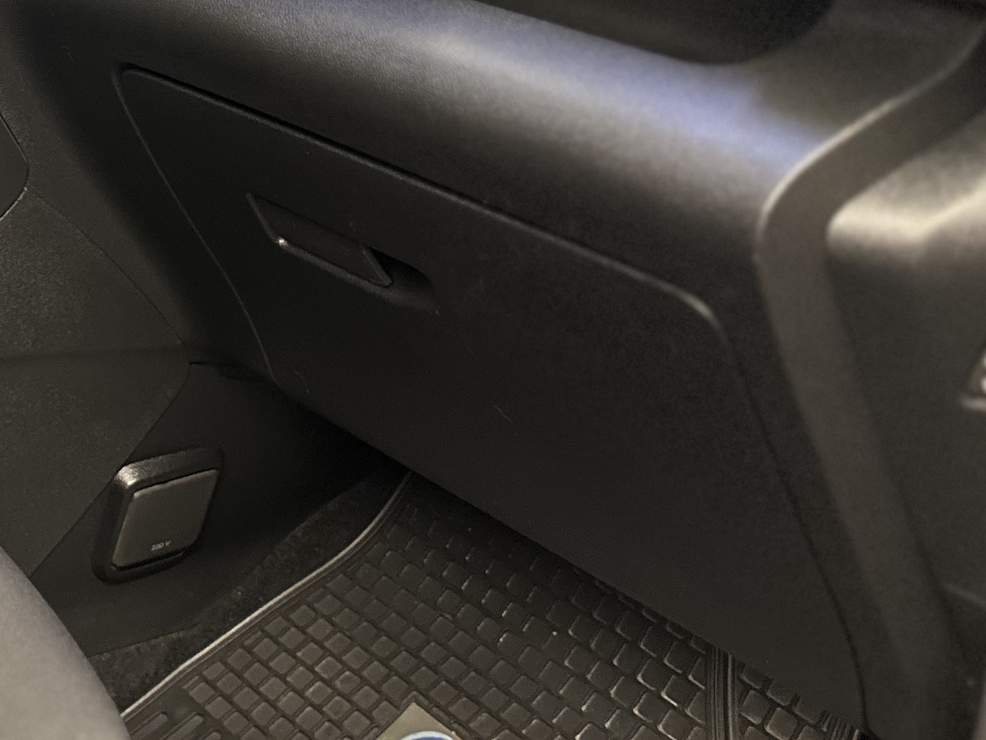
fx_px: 1852
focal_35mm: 65
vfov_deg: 21.4
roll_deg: +0.3
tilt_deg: -14.4
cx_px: -221
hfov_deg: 26.3
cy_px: -89
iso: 1250
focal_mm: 6.86
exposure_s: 1/30
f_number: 1.78
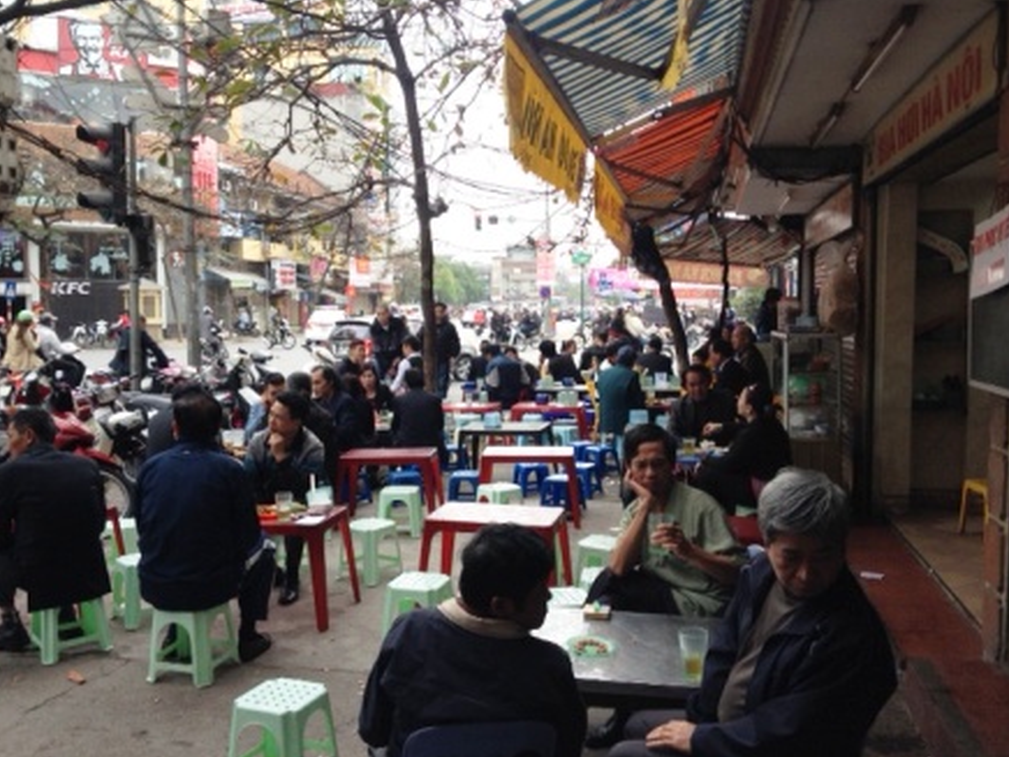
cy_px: 370
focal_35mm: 36
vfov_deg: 39.7
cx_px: 498
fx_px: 1049
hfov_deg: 51.4
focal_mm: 4.28
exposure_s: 1/122
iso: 50
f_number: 2.4
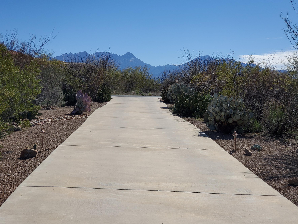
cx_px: 149
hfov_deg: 36.8
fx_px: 448
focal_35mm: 52
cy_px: 112
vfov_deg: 28.0
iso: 50
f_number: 2.4
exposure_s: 1/1588
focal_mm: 6
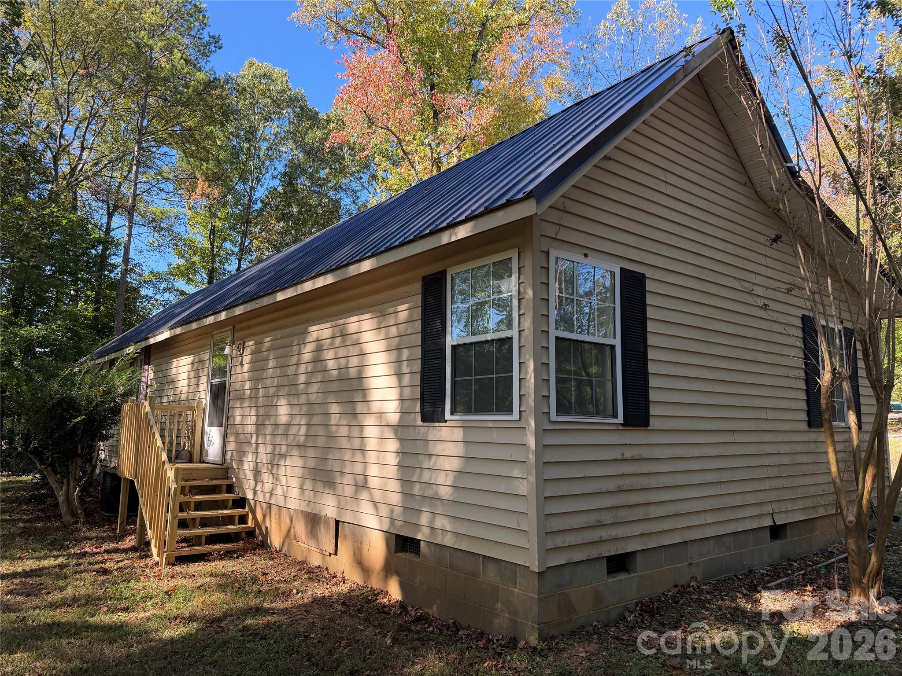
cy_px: 338
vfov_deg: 56.8
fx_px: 625
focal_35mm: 24
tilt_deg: +7.7
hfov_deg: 71.6
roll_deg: -1.2
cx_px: 451
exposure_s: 1/589
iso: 100
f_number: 1.78
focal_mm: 6.76
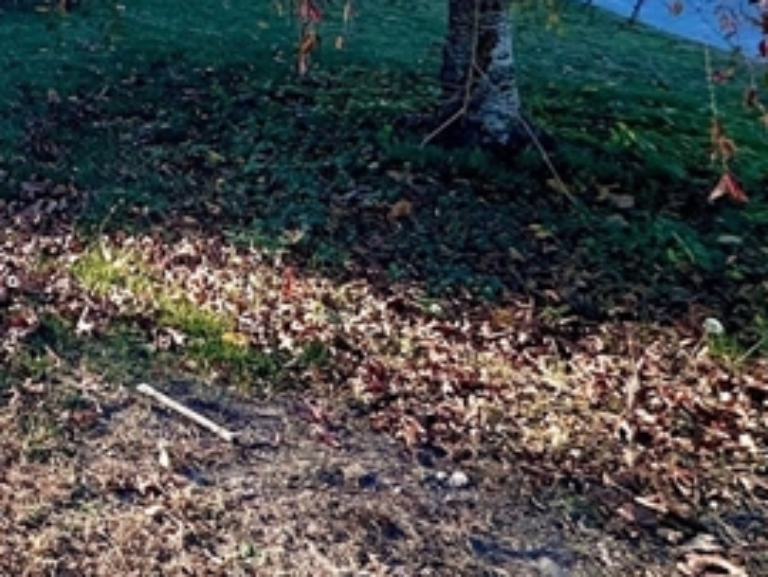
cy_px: -270
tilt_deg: +3.6
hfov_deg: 27.8
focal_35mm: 53
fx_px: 1177
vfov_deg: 22.8
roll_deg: -0.6
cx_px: -304
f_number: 2.2
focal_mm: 2.22
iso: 40
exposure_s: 1/619
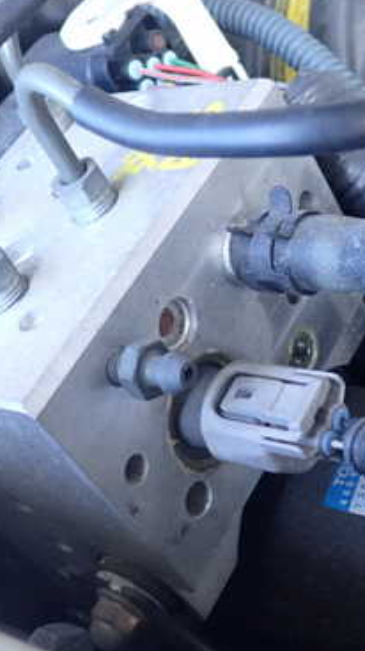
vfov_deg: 36.6
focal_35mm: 57
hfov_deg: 21.0
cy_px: 348
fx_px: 982
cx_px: 211
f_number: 2.4
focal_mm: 5.79
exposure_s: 1/125
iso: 800
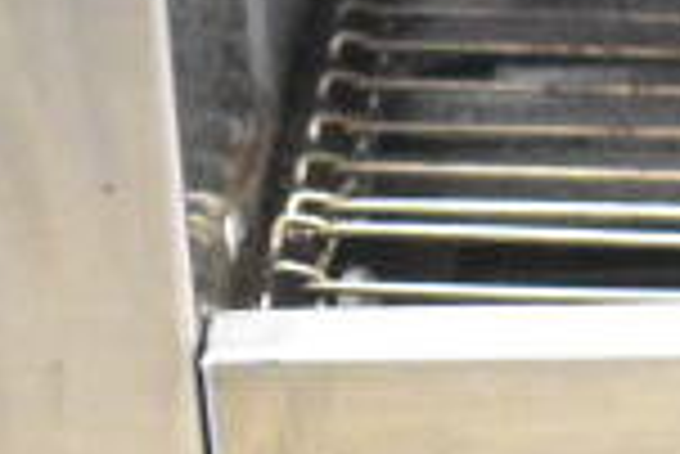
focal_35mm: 291
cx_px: 1220
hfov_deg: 6.9
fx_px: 5502
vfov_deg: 4.7
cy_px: 879
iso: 25600
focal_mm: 48
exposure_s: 1/80
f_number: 5.3
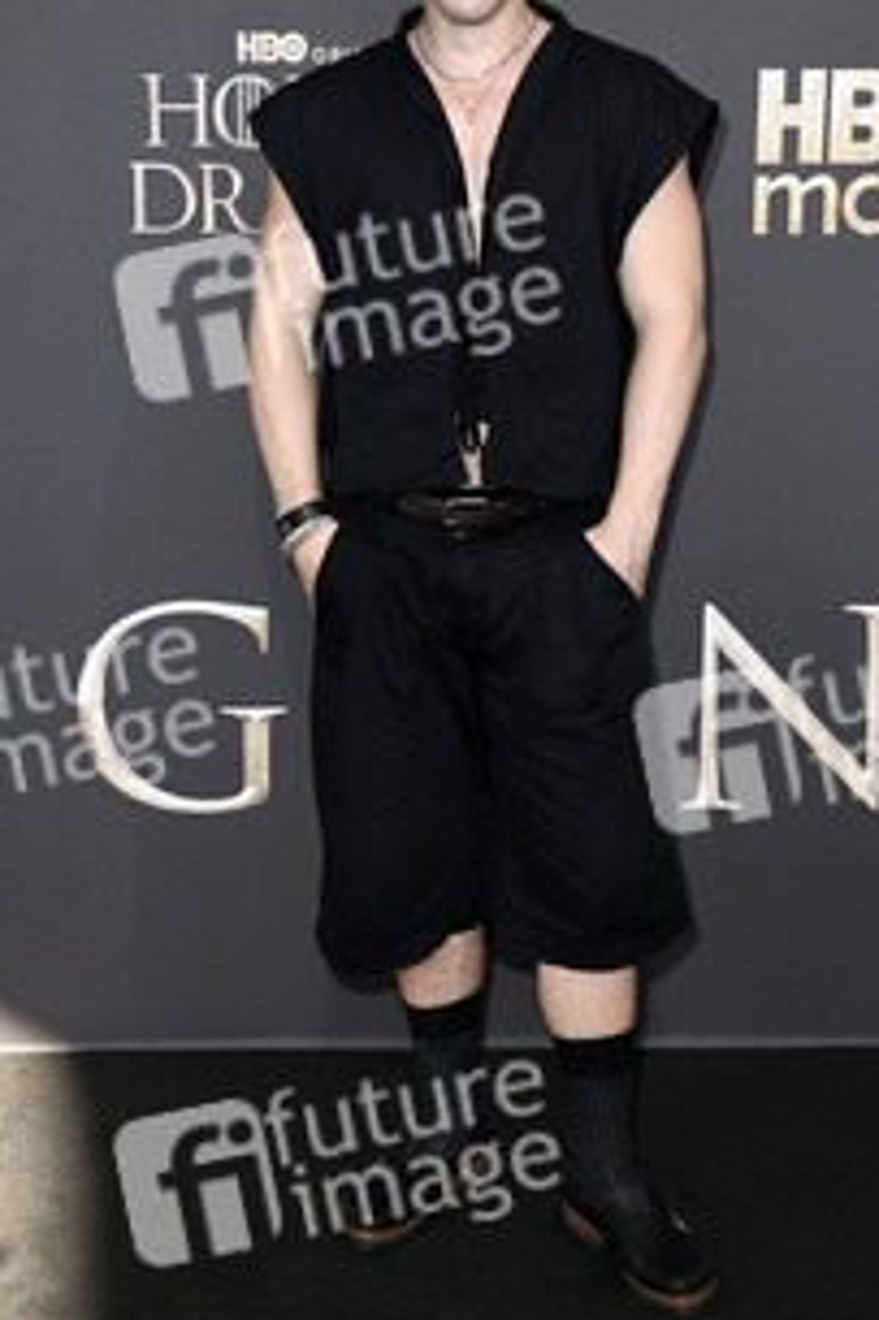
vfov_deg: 31.8
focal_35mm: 63
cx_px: 463
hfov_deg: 21.5
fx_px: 2310
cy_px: 515
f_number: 5.6
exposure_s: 1/250
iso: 400
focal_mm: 48
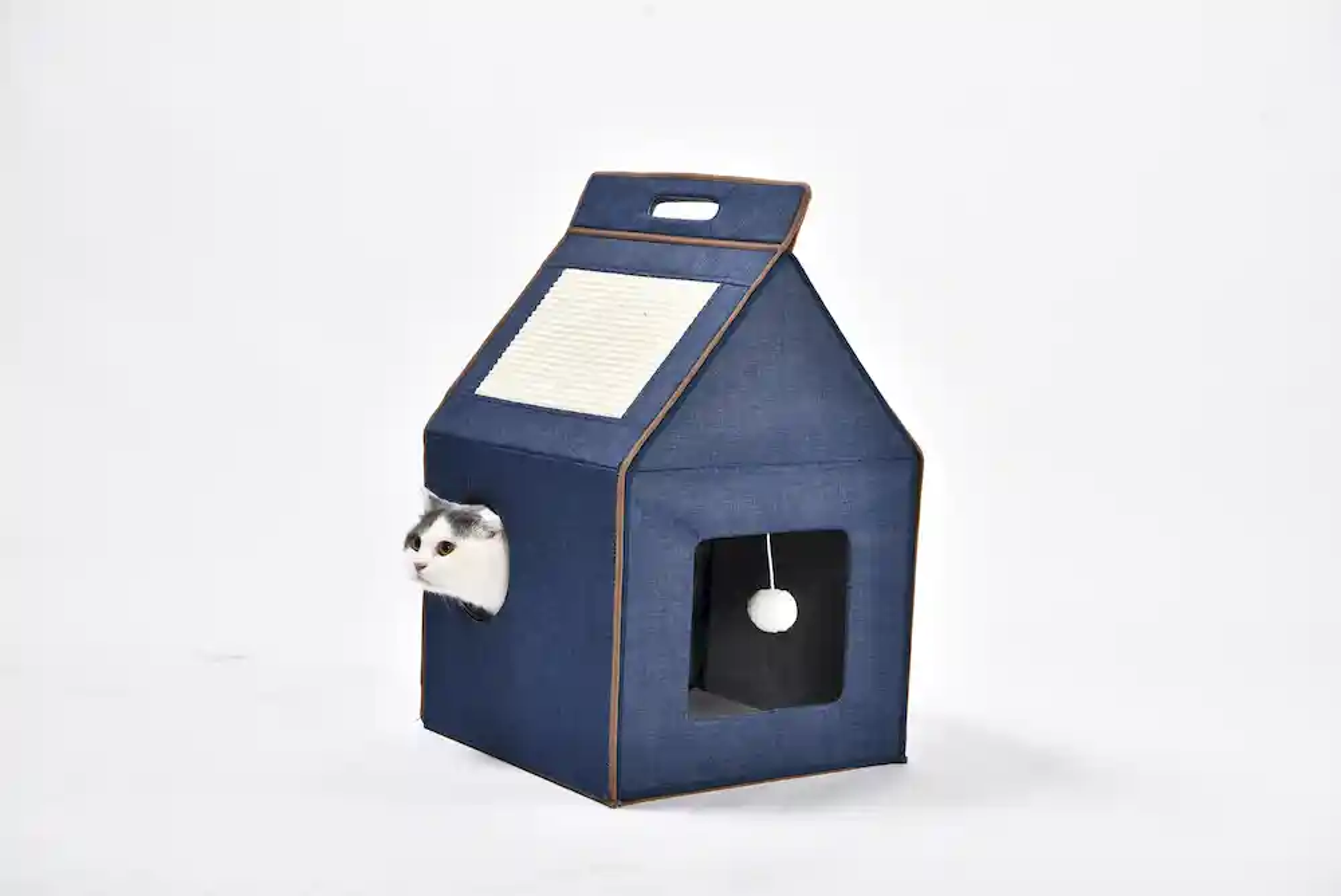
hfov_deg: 32.4
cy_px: 448
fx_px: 2311
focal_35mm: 62
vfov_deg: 21.9
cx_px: 670
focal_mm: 62
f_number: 10
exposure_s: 1/125
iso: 320
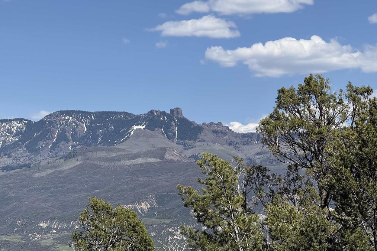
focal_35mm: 126
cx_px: 188
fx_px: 1319
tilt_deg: +5.7
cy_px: 120
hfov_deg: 16.3
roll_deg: +1.1
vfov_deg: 10.9
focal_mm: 15.66
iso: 50
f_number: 2.8
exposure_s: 1/2212
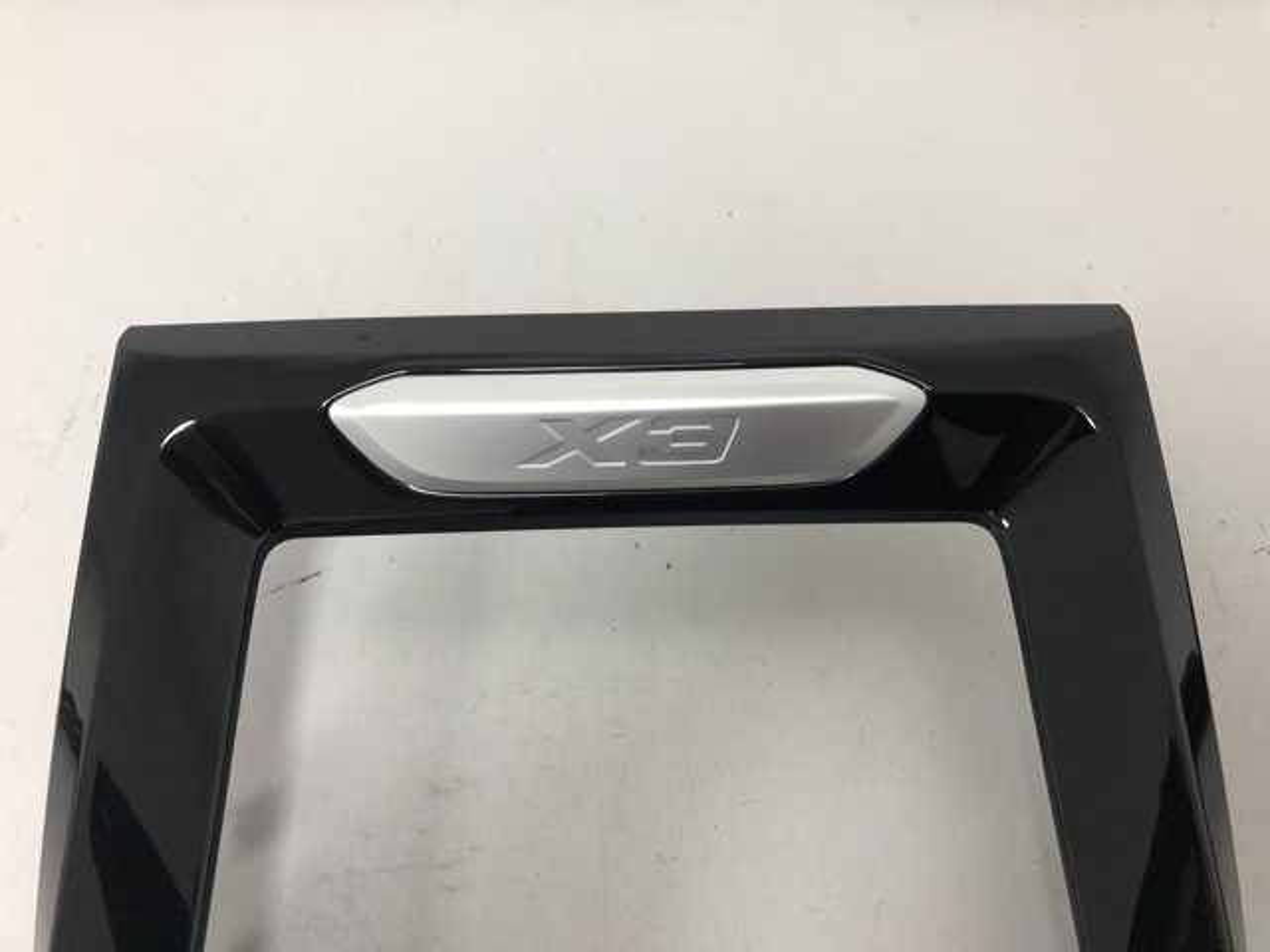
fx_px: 1027
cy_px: 476
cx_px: 635
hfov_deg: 63.4
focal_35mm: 28
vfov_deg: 49.7
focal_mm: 4
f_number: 1.8
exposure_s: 1/25
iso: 40
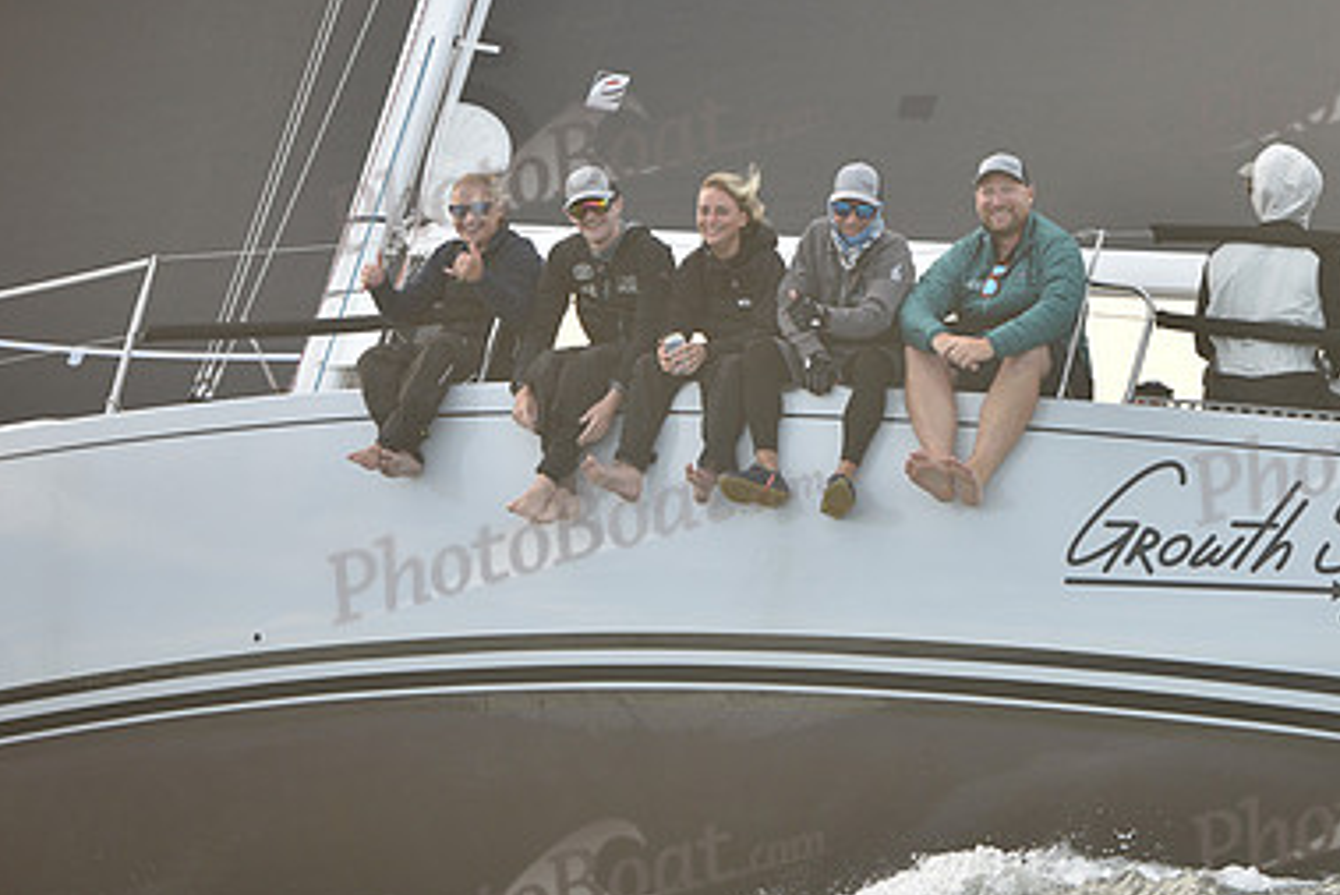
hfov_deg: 8.7
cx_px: 1011
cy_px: 299
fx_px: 8825
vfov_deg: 5.8
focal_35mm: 237
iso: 250
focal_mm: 155
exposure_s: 1/640
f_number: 3.5
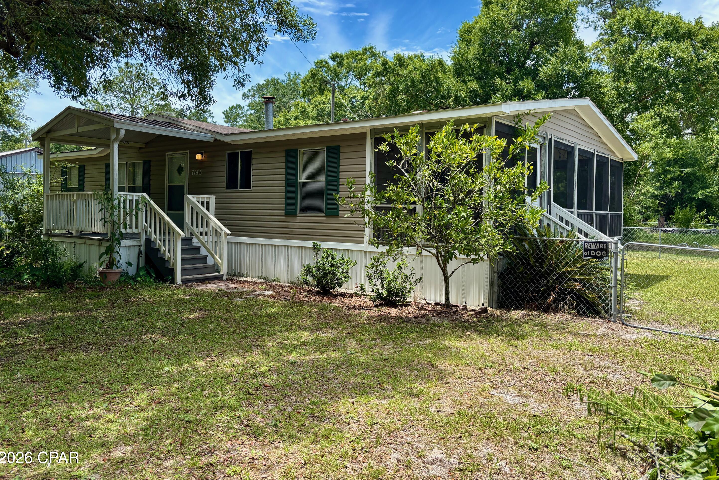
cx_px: 357
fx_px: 559
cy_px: 204
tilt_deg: -0.7
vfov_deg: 46.3
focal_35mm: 28
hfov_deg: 65.5
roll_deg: -0.7
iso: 50
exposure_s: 1/1418
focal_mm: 5.96
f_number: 1.6
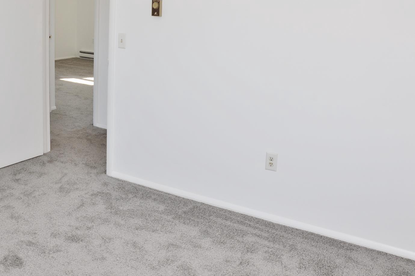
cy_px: 88
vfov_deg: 33.0
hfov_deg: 48.3
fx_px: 461
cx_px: 173
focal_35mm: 40
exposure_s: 1/60
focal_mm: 18
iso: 200
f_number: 8
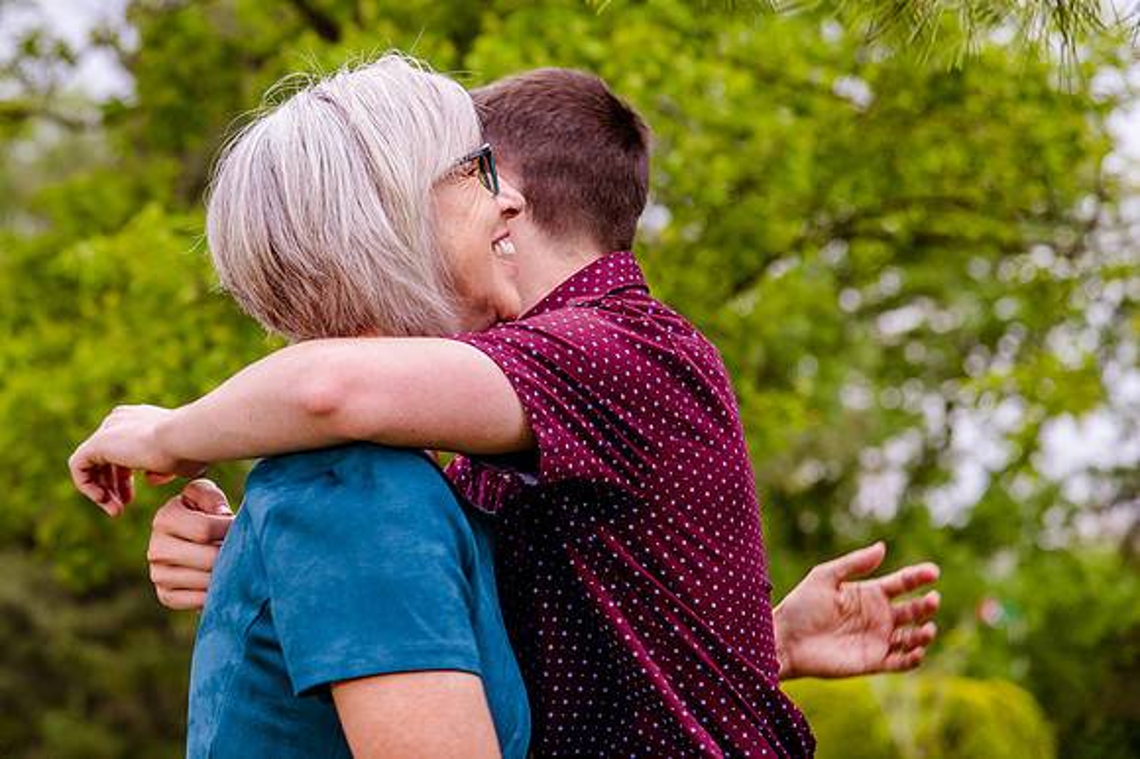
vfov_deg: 11.1
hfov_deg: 16.6
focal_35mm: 123
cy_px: 278
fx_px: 3897
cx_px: 417
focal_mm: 95
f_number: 5
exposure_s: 1/320
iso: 800
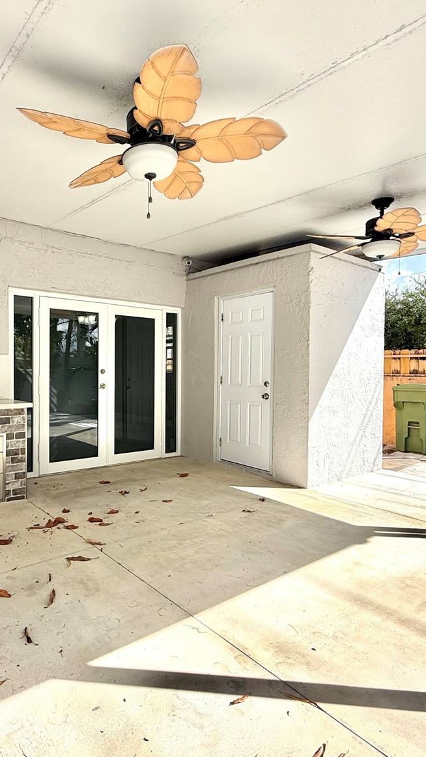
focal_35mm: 21
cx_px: 130
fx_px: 422
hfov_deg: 52.2
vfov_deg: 83.8
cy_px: 379
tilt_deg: -1.6
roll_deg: +0.3
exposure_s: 1/770
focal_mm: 2.22
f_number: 2.2
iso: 32
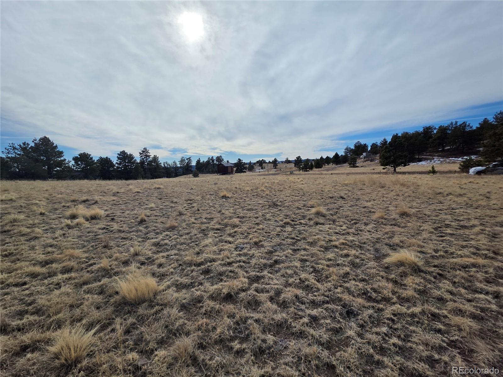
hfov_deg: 106.2
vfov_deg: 89.9
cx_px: 252
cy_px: 188
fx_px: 189
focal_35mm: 13
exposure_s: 1/5271
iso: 40
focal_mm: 2.2
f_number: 1.9
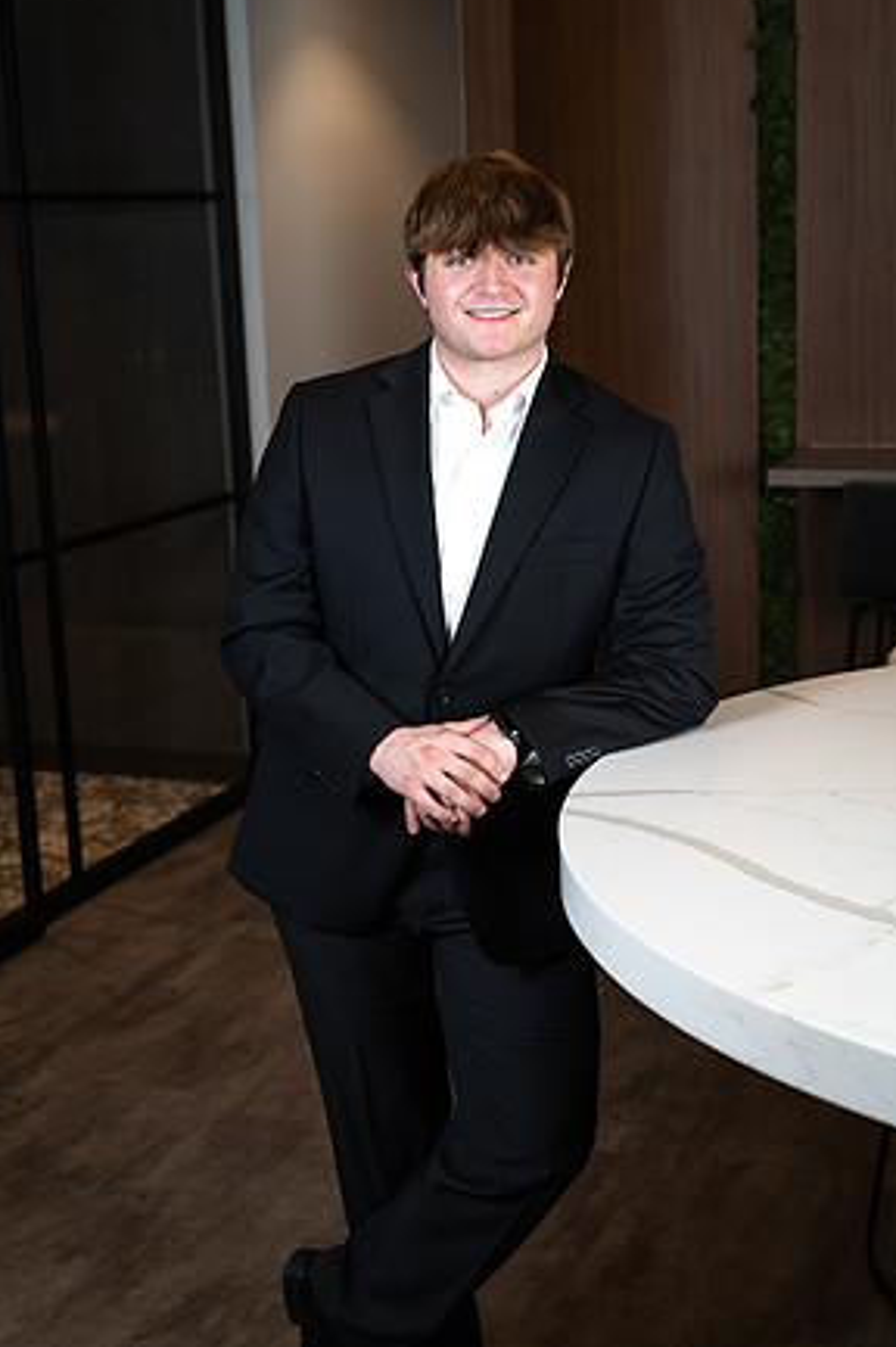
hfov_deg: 26.0
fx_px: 1944
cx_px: 439
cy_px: 650
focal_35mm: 52
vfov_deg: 38.2
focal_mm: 50
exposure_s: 1/125
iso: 100
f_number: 4.5
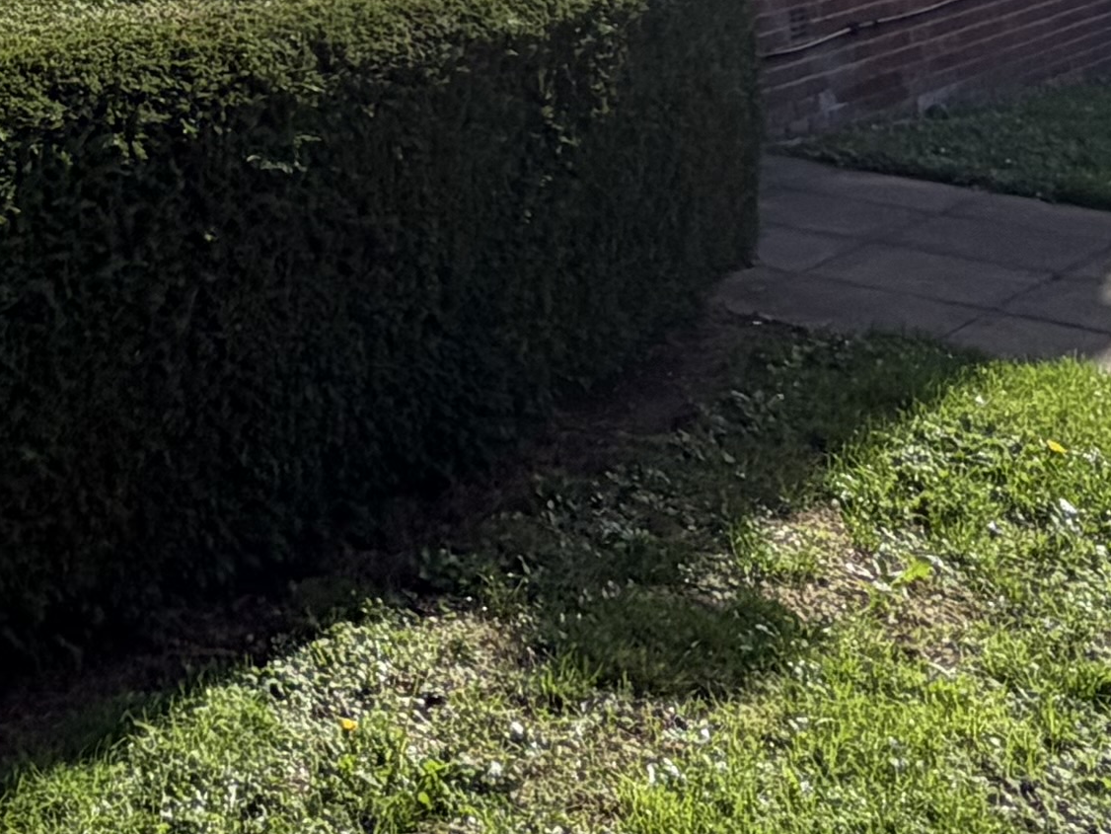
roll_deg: -0.1
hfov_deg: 25.5
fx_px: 2279
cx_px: -101
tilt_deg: +13.6
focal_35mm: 71
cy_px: -879
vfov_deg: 15.8
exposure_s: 1/942
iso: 25
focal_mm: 2.22
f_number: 2.2
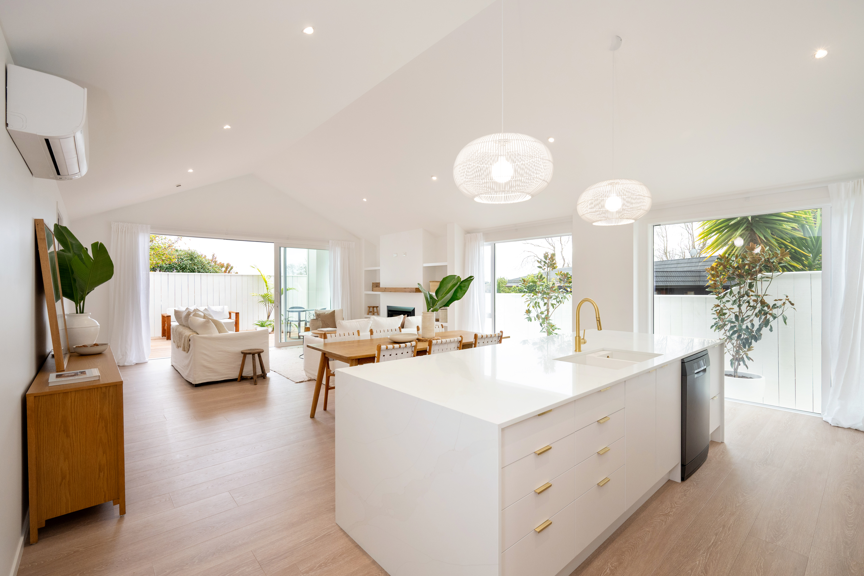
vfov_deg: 73.7
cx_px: 432
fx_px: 384
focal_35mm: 16
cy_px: 288
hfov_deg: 96.7
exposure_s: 1/80
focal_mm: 16
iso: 800
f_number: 9
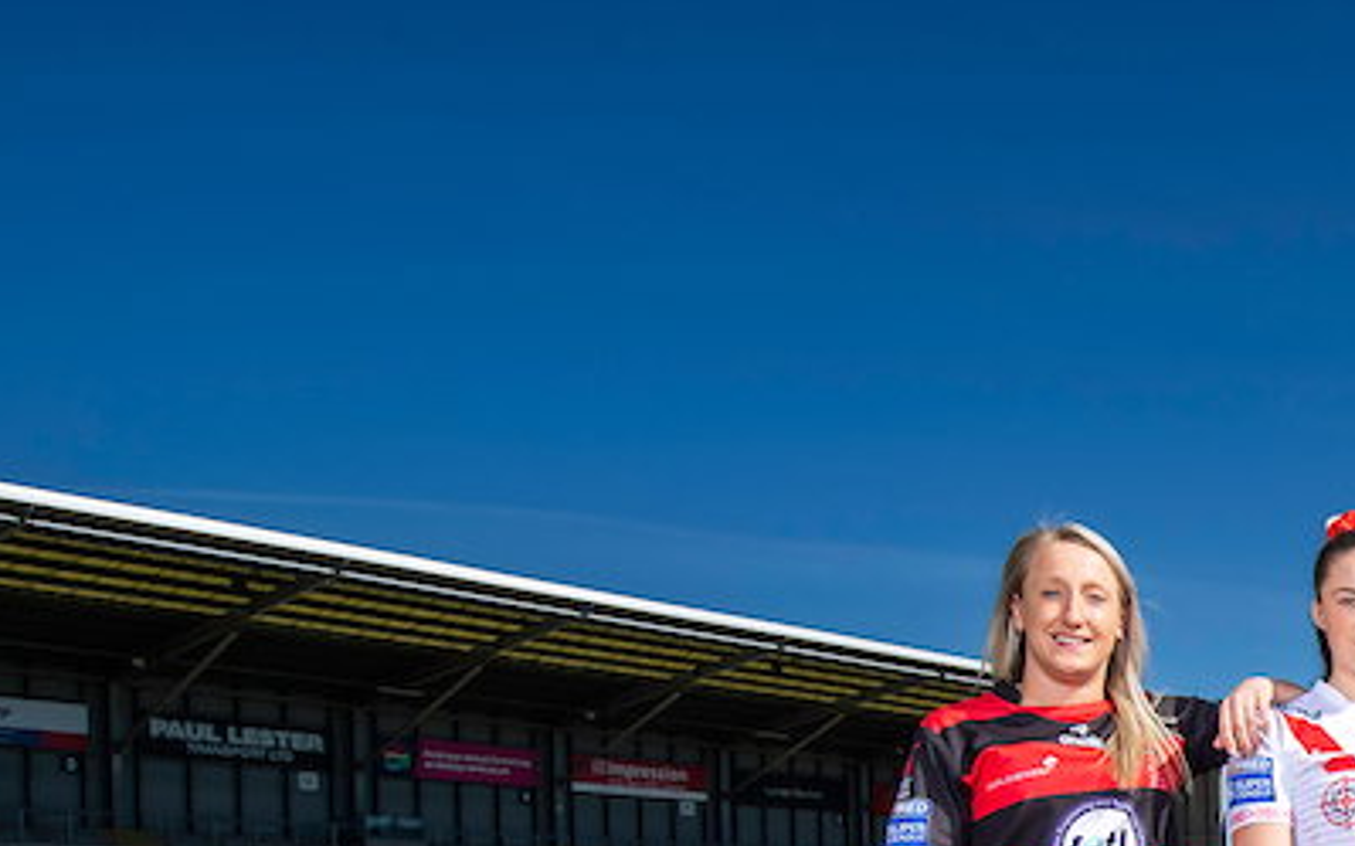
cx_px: 1681
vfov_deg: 25.5
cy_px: 972
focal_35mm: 46
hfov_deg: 33.8
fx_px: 1698
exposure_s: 1/200
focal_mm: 15
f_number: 11
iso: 100
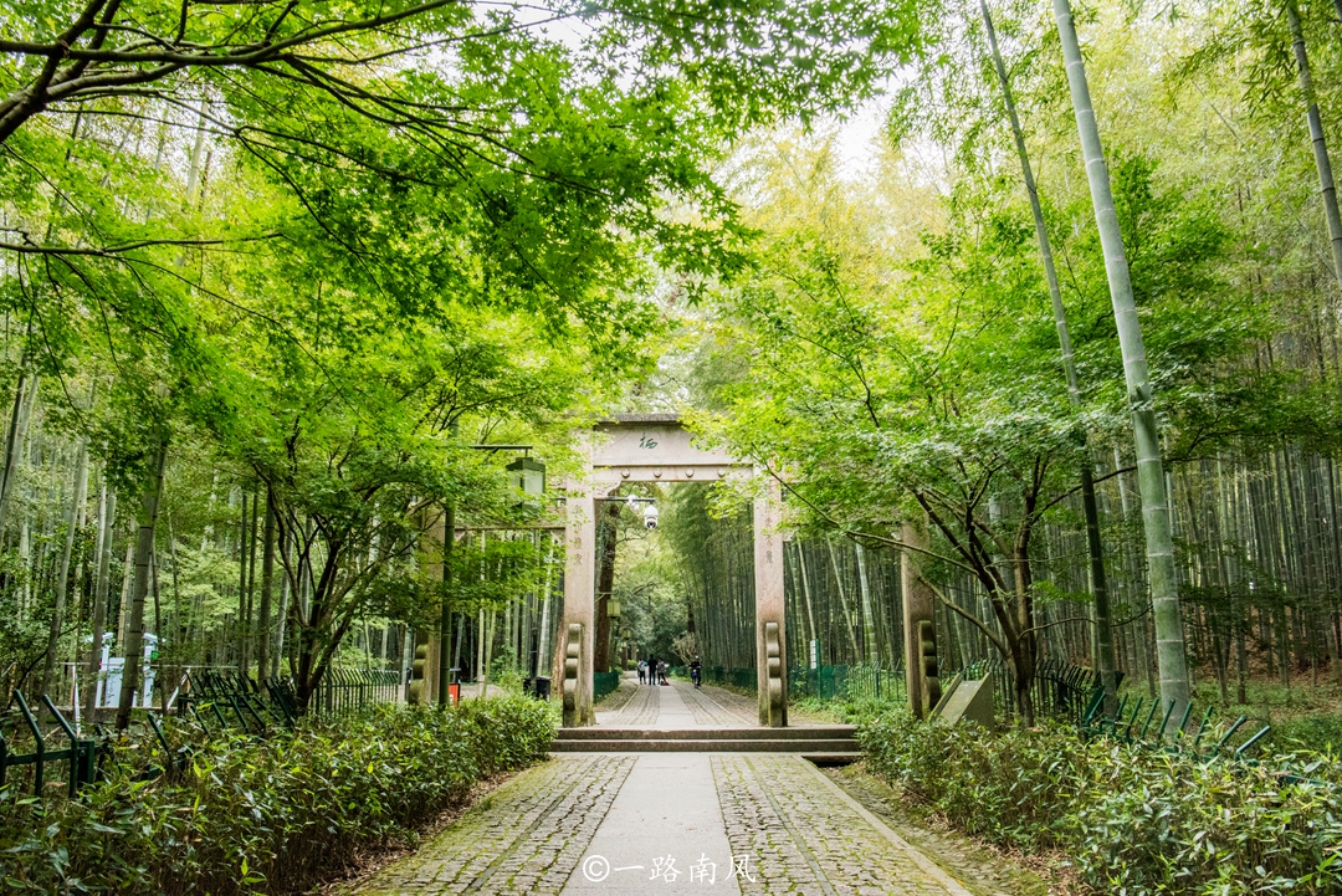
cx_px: 671
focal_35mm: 28
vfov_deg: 46.4
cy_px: 448
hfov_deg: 65.5
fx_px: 1044
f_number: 13
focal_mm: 28
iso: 1250
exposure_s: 1/100
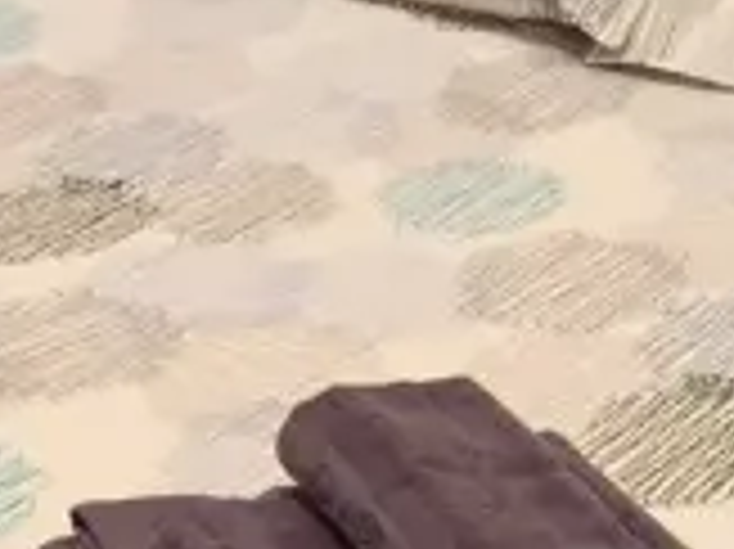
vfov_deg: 13.7
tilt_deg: -30.6
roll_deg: +1.0
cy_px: 450
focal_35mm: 107
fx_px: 2267
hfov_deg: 18.4
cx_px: 261
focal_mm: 4.15
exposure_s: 1/17
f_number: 2.2
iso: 400
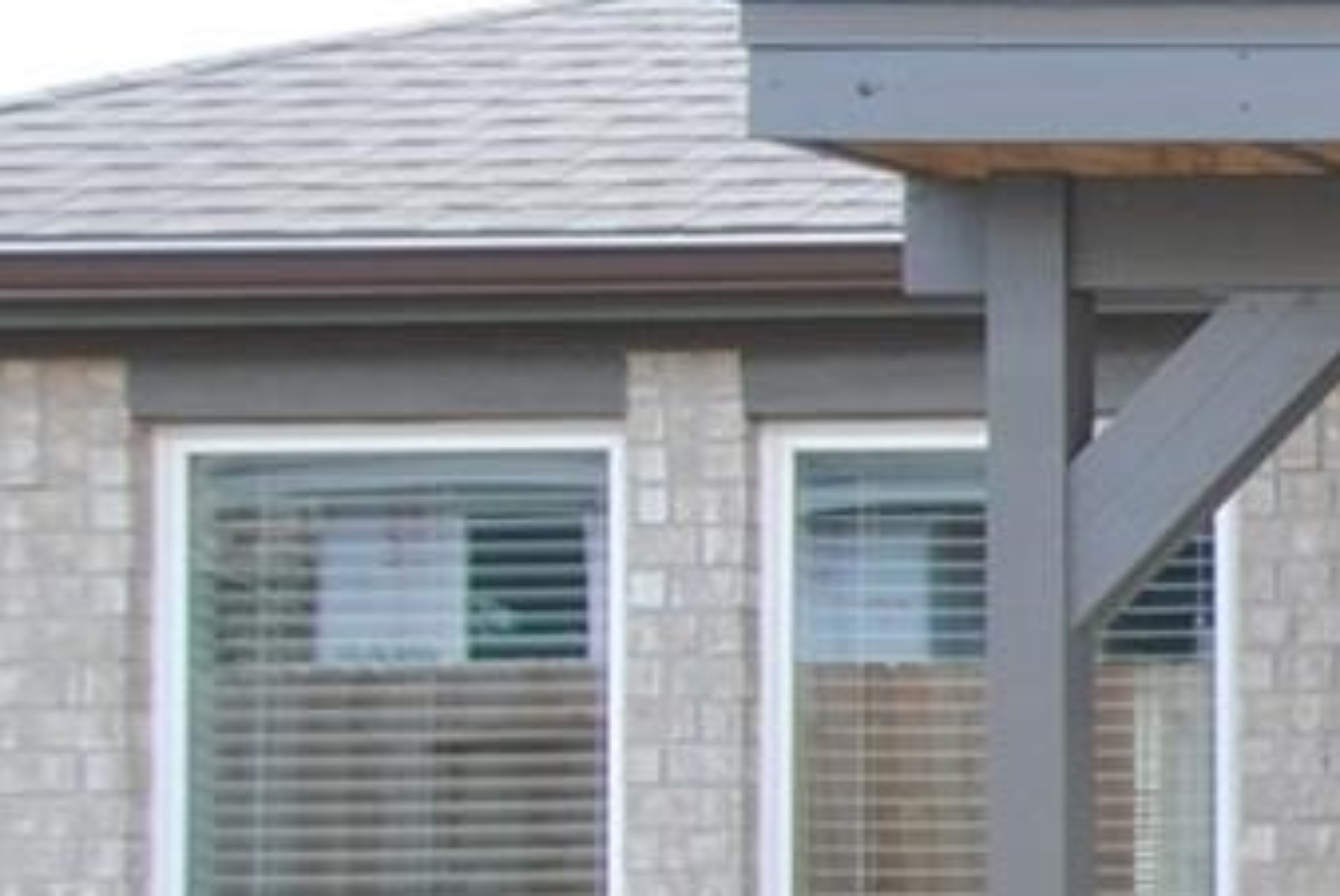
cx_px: 2466
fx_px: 3390
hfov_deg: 17.7
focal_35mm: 91
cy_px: 650
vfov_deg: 15.0
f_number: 4
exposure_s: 1/160
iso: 100
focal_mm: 10
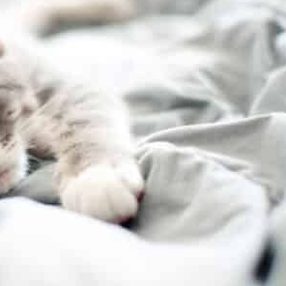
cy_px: 132
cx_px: -17
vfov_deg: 17.6
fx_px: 925
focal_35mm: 99
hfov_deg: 17.1
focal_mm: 30
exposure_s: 1/250
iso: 2000
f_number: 1.8
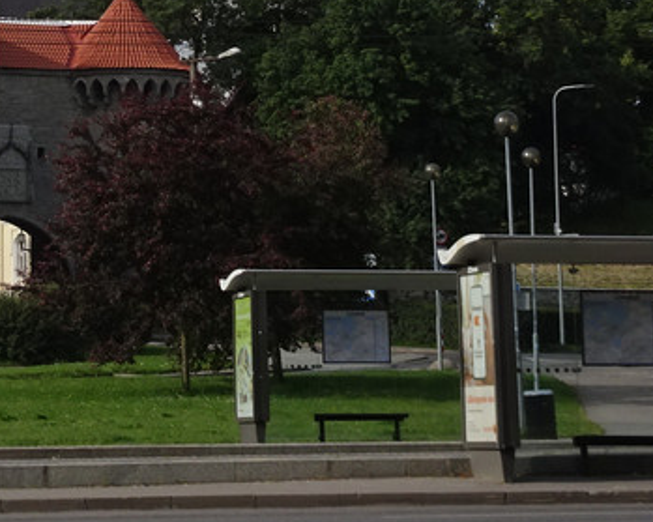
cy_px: -189
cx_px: -102
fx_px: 3111
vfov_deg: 9.4
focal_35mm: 161
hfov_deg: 11.8
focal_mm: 9.18
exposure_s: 1/640
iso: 80
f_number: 4.5
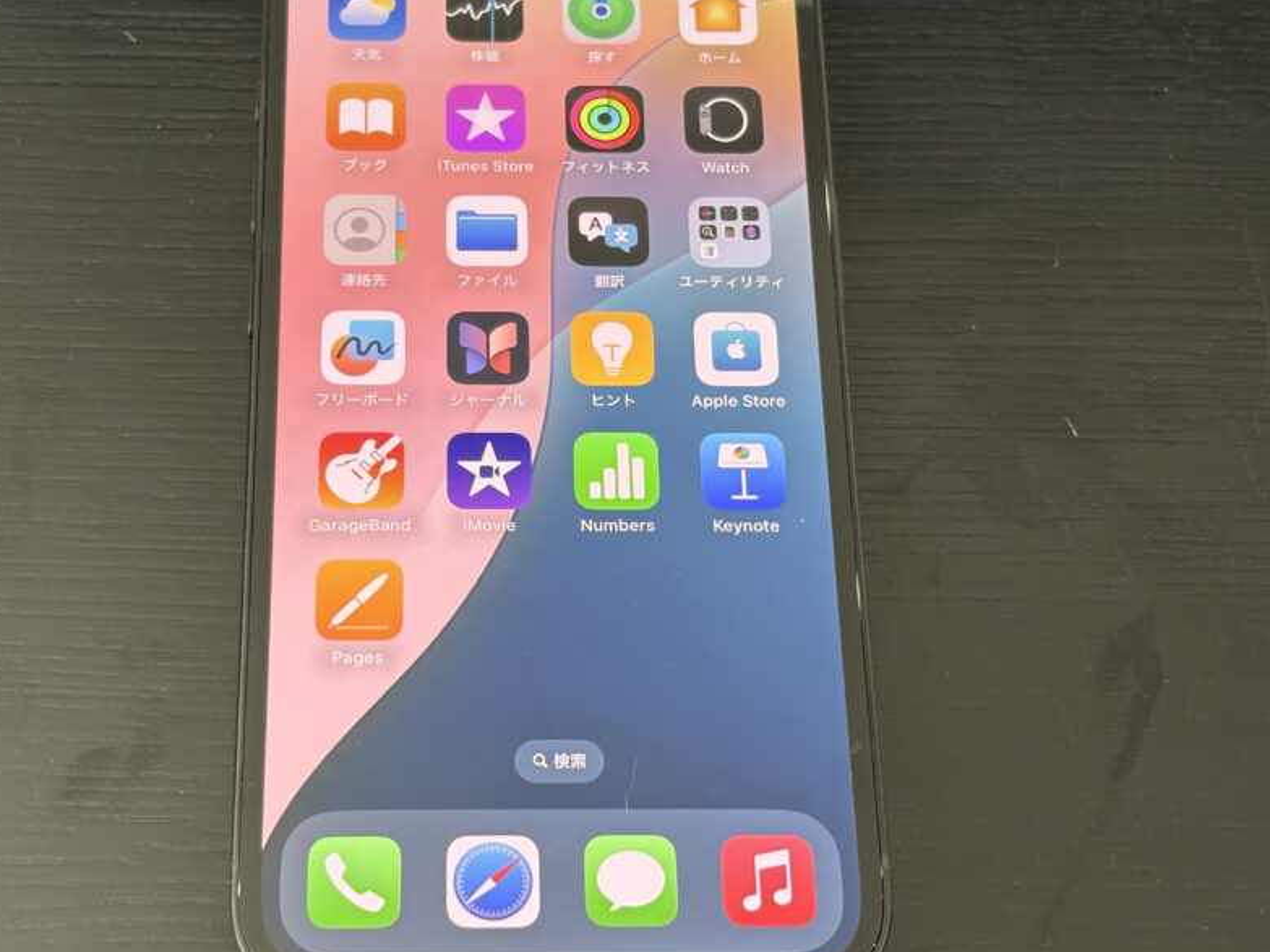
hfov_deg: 28.5
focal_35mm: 68
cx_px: 547
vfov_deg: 21.6
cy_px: 425
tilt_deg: -62.7
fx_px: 2494
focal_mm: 5.96
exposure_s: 1/60
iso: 100
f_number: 1.6
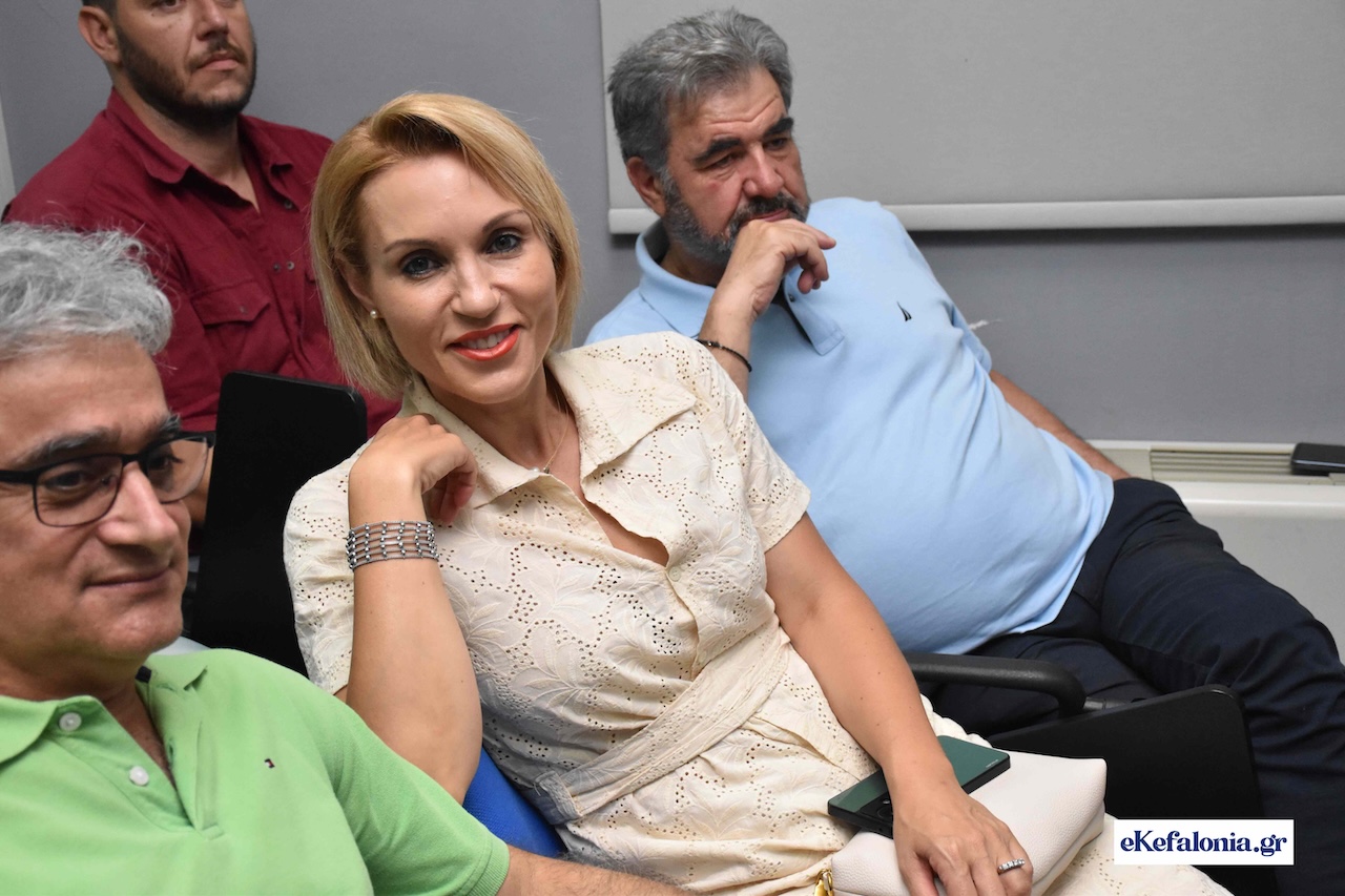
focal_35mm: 51
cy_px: 448
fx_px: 1905
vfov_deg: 26.5
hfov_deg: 38.9
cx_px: 672
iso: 3200
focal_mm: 34
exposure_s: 1/250
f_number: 5.6
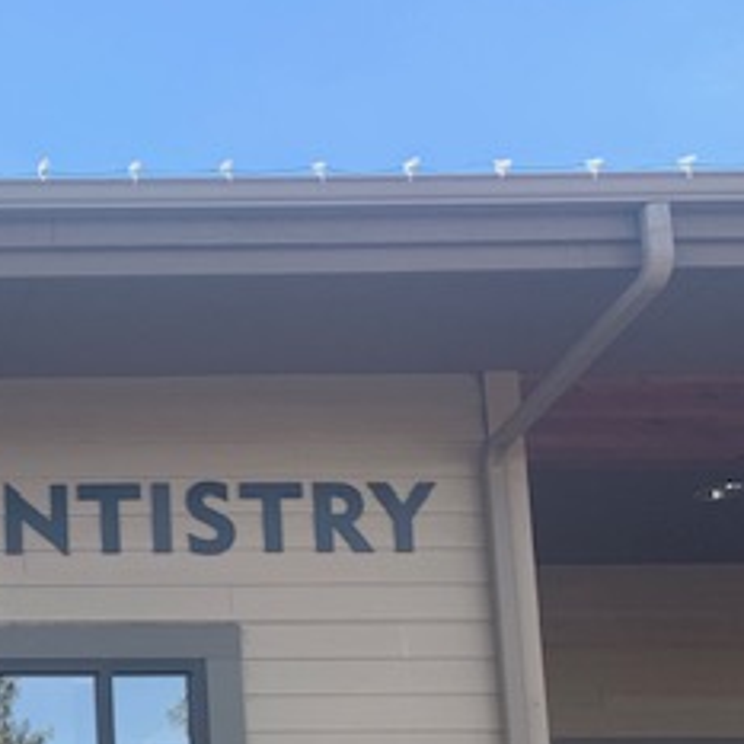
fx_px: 1532
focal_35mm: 63
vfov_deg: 25.8
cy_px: 754
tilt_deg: +6.9
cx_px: -227
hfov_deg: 23.9
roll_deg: +0.3
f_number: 1.8
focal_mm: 4.25
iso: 25
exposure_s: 1/318
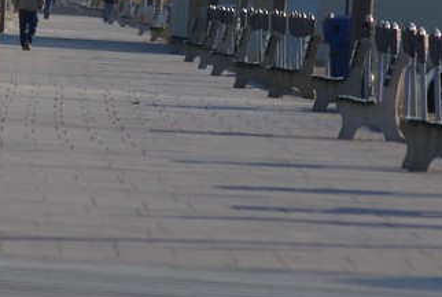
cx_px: 169
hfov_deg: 2.5
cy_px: 82
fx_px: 10308
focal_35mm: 838
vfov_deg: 1.6
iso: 400
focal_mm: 180
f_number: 4.5
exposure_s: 1/3000
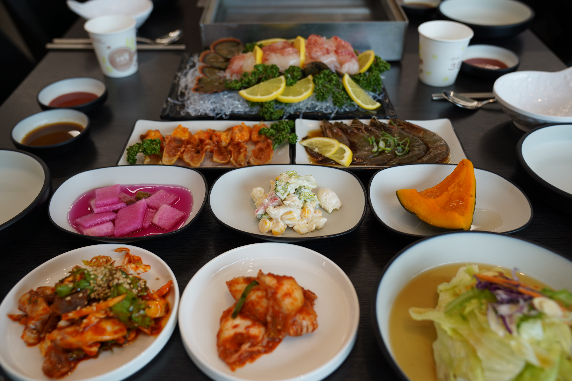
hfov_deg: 57.2
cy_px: 190
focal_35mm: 33
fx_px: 524
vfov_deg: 40.0
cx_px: 286
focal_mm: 33
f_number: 4
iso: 100
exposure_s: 1/60
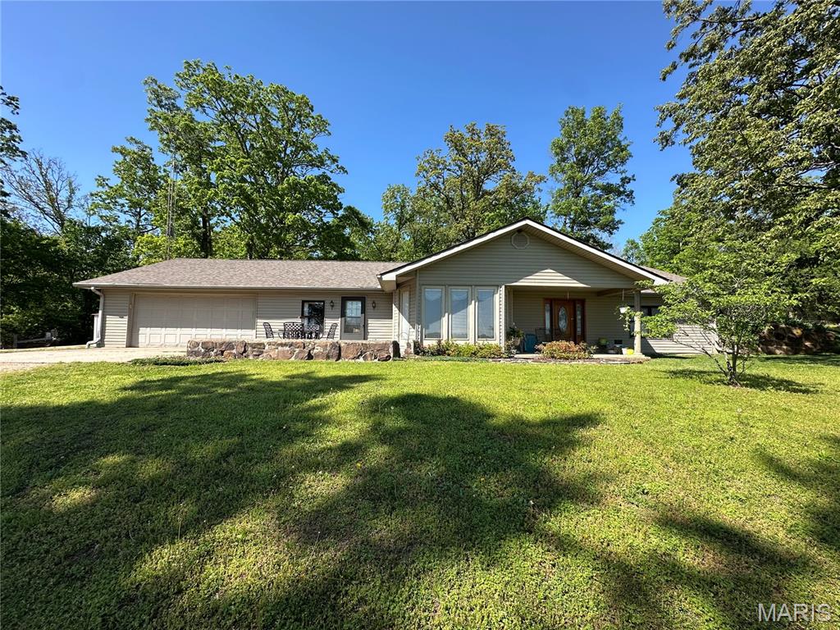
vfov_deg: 85.7
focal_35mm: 14
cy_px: 315
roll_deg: -0.4
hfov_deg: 102.1
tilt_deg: +4.4
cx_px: 420
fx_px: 340
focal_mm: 2.22
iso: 40
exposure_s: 1/979
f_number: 2.2
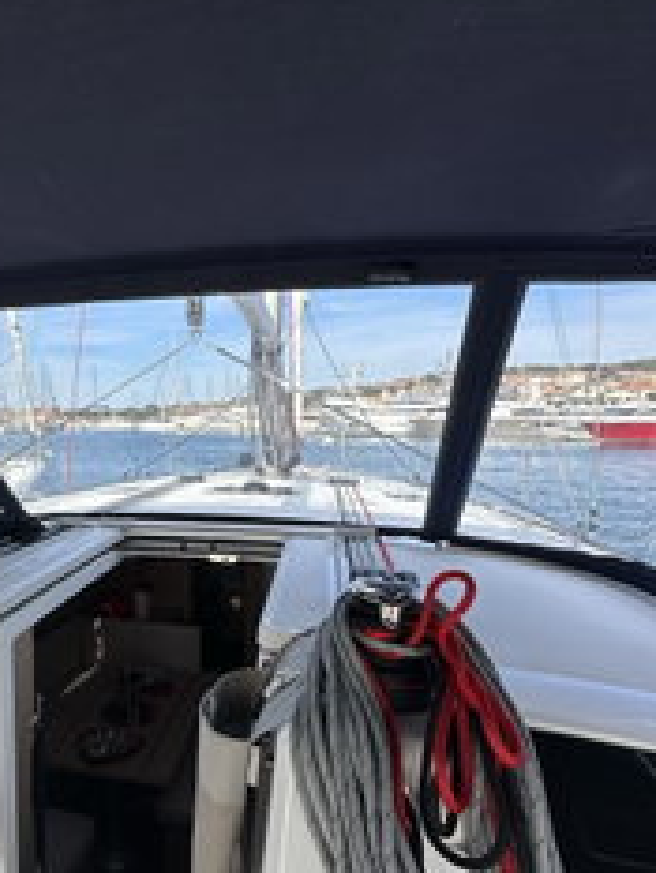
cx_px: 146
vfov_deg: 71.5
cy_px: 453
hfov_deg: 53.6
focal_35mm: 24
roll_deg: +0.0
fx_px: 606
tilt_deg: -3.0
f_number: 2.2
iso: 50
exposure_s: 1/1473
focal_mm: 2.22
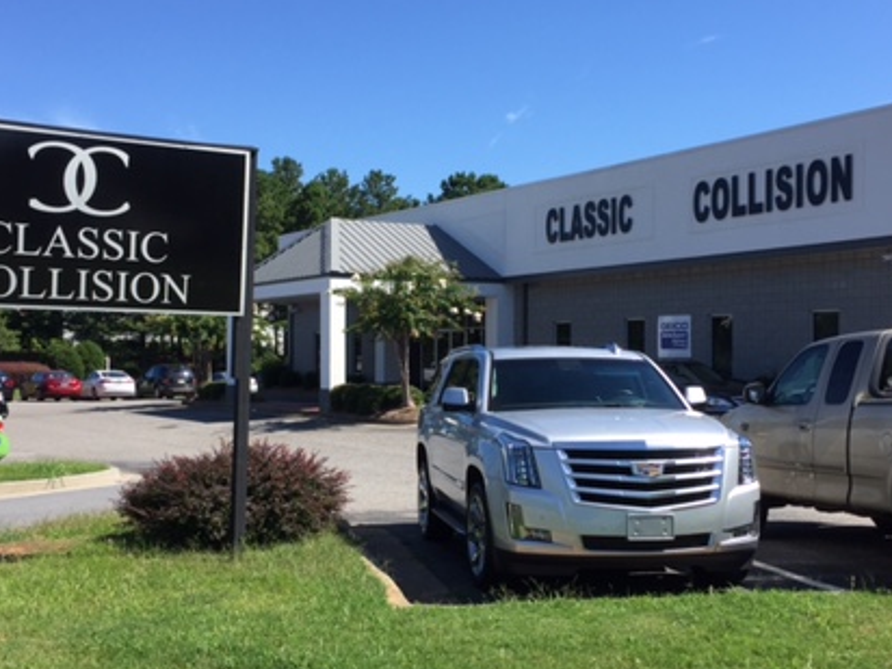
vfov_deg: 32.2
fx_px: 1160
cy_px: 351
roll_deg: -0.3
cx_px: 437
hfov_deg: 42.1
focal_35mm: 45
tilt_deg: +1.6
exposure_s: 1/1236
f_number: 2.2
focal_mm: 4.15
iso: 32
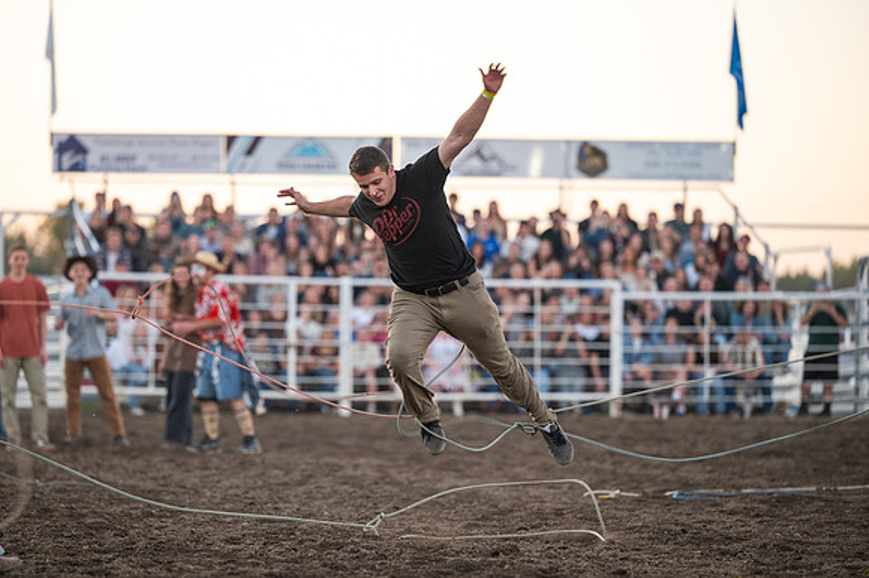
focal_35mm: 199
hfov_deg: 10.4
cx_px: 388
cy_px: 312
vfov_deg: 6.9
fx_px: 4794
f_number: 3.2
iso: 640
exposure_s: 1/400
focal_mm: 175
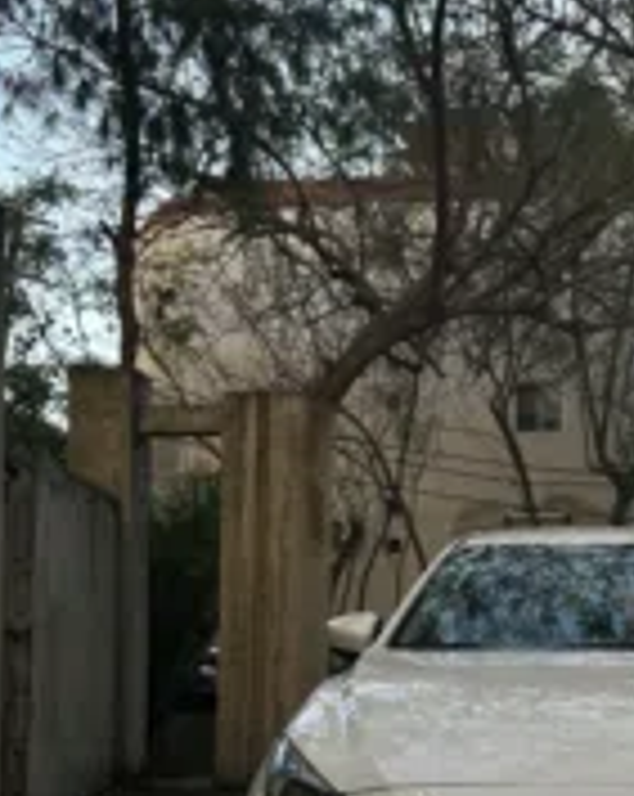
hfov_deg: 27.1
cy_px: 558
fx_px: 1246
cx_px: 616
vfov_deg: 34.9
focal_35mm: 53
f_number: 1.78
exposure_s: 1/1157
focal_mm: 6.86
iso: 80
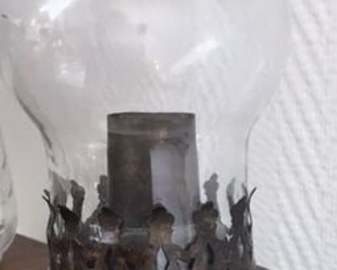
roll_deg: +2.9
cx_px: 222
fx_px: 758
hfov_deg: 25.0
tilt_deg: -22.0
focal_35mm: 76
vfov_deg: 18.6
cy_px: 363
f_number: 2.4
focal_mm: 3.3
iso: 80
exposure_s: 1/33
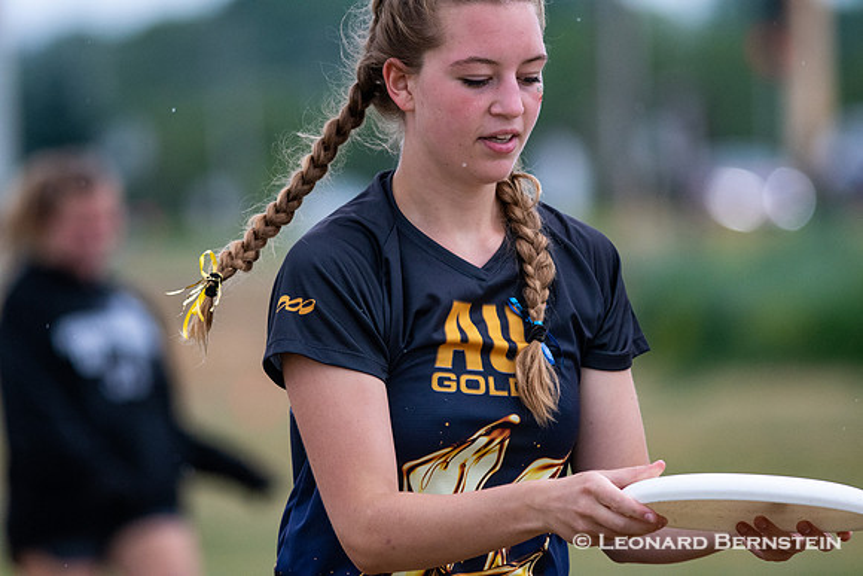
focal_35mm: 450
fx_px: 10790
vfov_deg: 3.1
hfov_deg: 4.6
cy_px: 288
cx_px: 432
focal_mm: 300
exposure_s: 1/2500
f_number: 4
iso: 1600
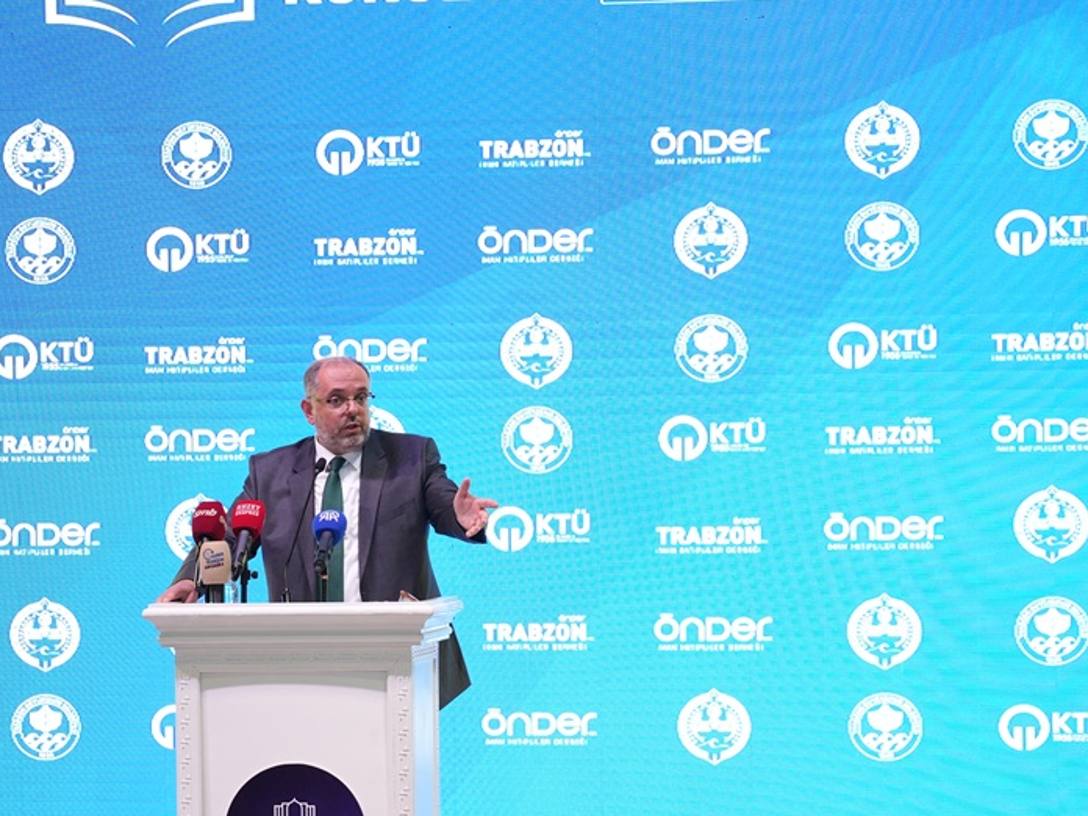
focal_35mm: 132
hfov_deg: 14.9
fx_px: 4149
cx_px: 397
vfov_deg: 11.2
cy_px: 527
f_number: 2.8
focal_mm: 70
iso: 800
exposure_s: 1/100
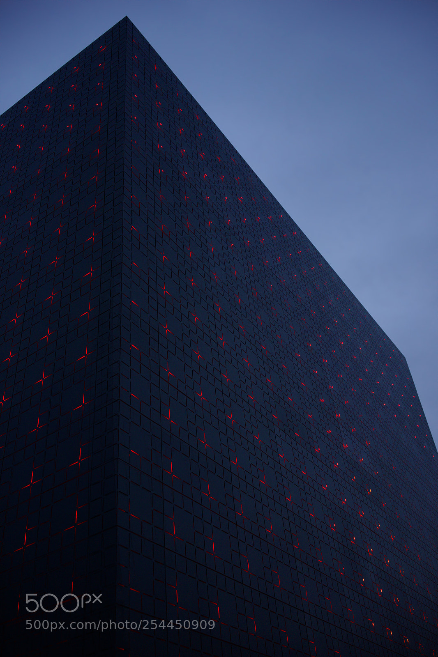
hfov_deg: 37.8
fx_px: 639
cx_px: 219
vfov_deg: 54.4
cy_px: 328
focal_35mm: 35
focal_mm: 35
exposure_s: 1/60
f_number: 8
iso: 1000
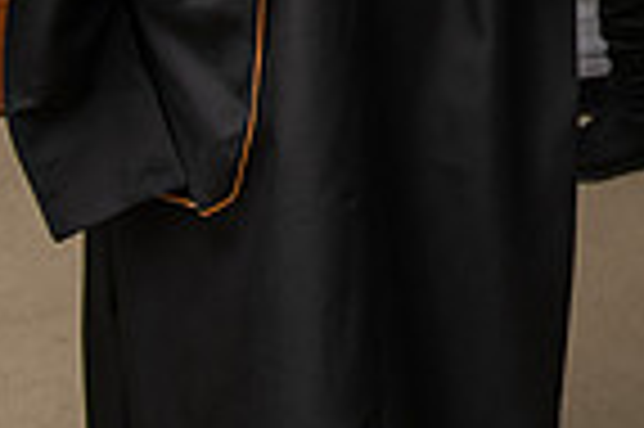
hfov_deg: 15.0
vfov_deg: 10.2
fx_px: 2251
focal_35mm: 126
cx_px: 977
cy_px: -340
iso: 640
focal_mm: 31
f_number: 3.5
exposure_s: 1/160
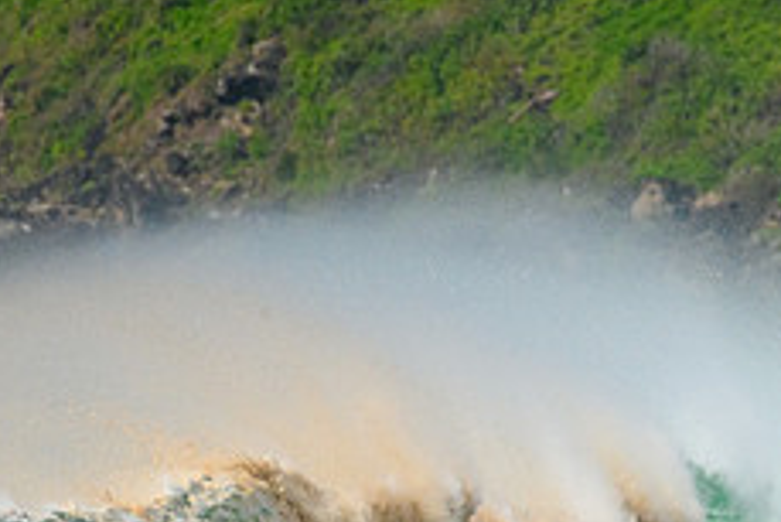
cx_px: 593
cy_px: 589
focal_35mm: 2024
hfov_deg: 1.0
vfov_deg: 0.7
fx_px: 43936
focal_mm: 800
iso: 900
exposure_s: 1/2500
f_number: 11
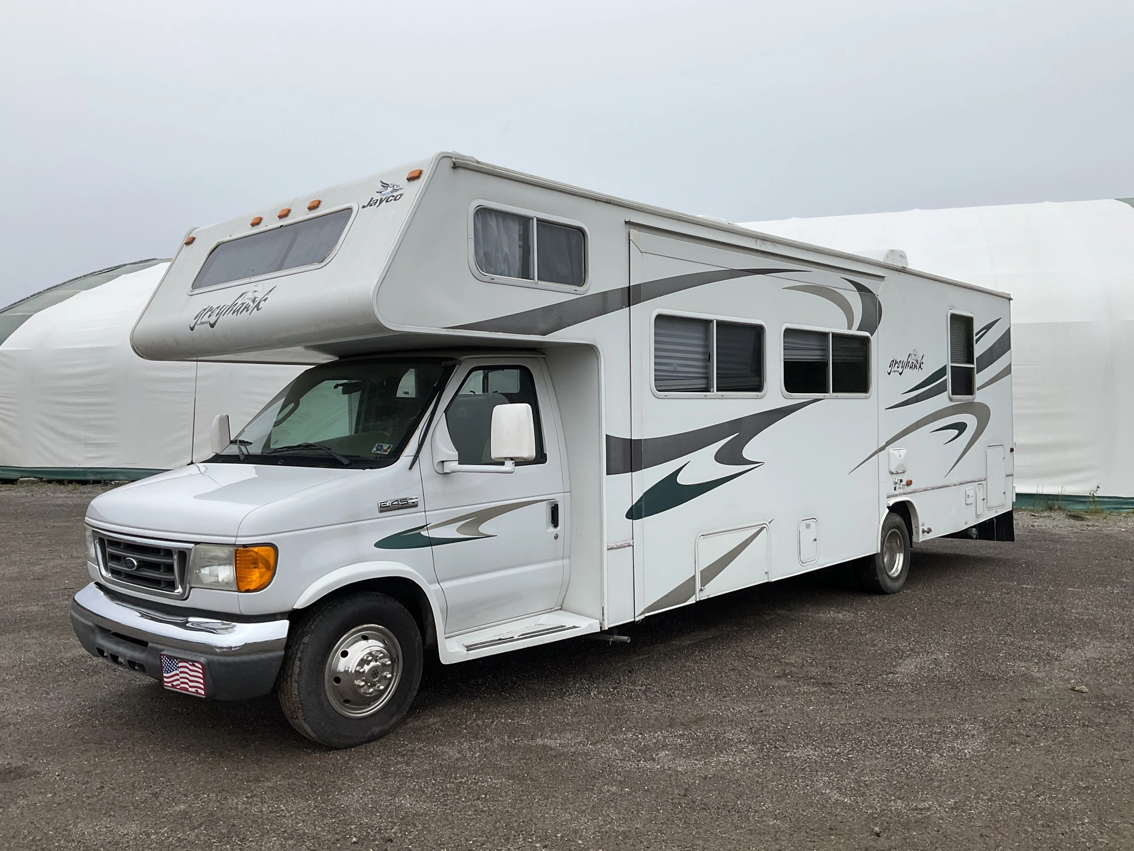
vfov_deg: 48.2
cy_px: 426
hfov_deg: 61.7
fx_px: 950
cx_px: 567
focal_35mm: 29
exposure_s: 1/2227
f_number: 1.8
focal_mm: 3
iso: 25
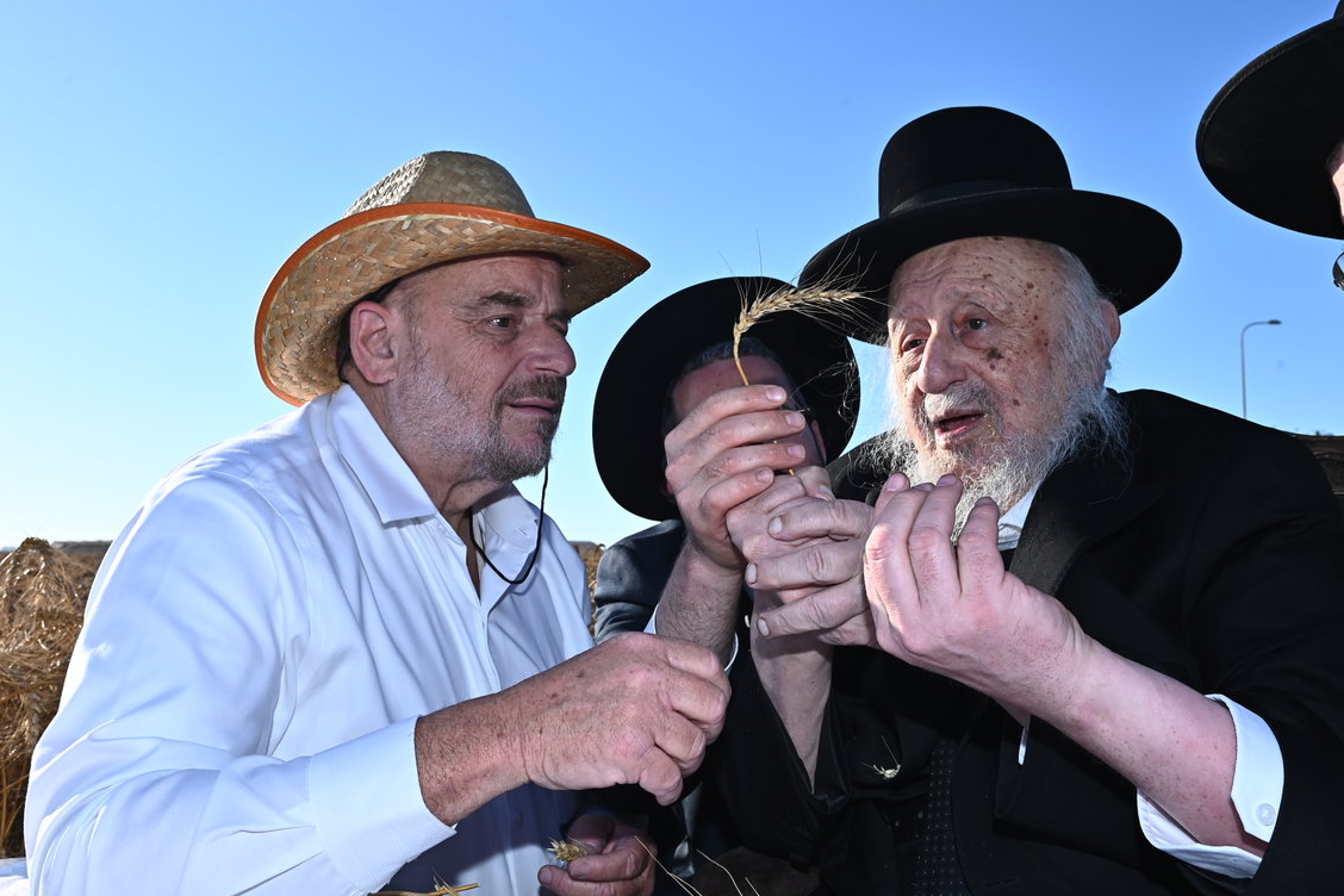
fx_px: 1344
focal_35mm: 36
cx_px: 670
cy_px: 396
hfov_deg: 53.1
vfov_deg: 36.8
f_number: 11
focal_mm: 29
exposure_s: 1/200
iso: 160
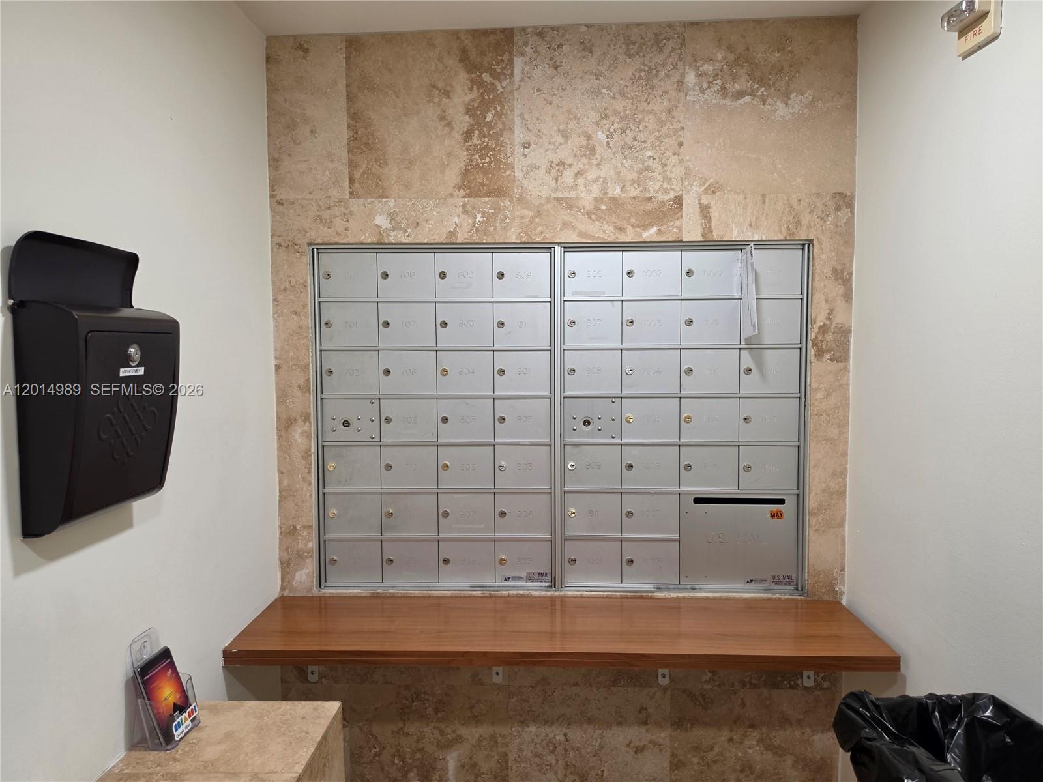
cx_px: 522
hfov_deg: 73.9
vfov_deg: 58.9
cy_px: 391
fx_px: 693
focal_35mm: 23
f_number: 1.4
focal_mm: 6.5
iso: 125
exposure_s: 1/120
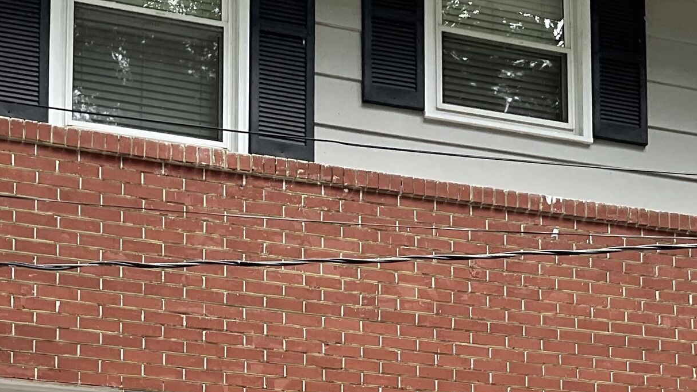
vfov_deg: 14.2
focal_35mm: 80
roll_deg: +0.6
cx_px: 293
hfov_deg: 26.5
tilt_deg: +8.7
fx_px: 1478
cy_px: 579
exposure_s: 1/120
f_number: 1.8
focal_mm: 3
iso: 16
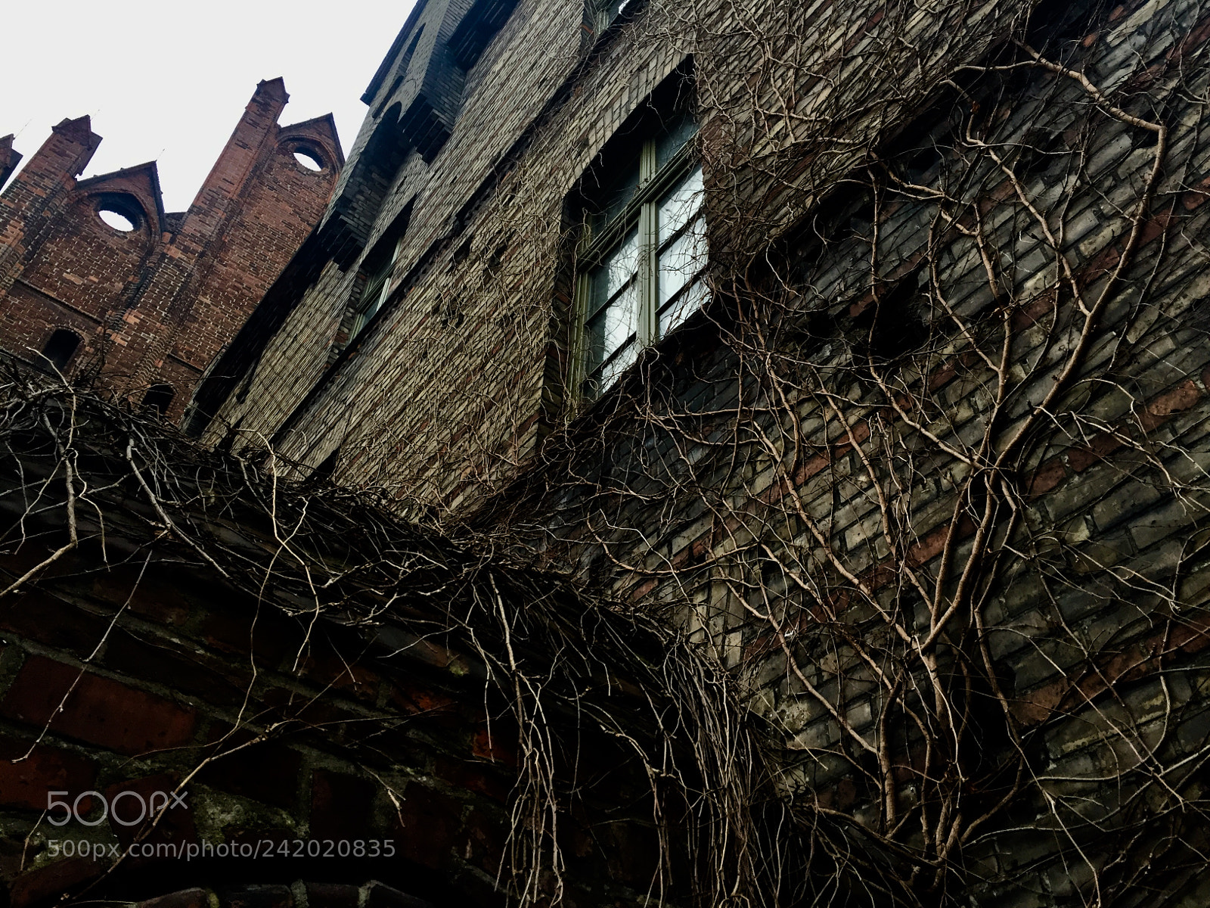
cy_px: 454
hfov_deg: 61.7
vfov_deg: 48.2
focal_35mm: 29
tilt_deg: +45.5
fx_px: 1014
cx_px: 605
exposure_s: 1/33
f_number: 2.2
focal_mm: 4.15
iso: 32
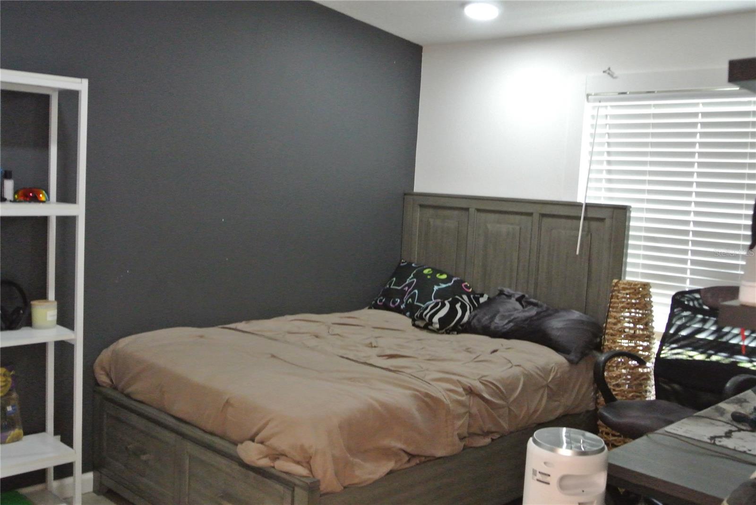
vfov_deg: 36.9
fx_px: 757
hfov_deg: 53.1
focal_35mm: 36
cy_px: 252
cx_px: 378
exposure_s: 1/15
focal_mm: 13.6
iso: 2800
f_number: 4
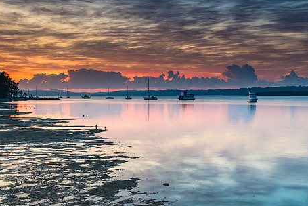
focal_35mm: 50
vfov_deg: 27.0
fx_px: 428
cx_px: 151
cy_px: 105
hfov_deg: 39.6
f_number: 7.1
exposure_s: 1.3
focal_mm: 38
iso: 200
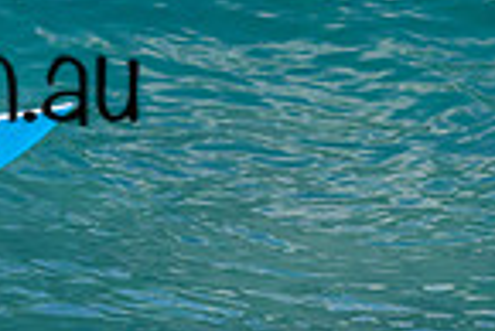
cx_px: -289
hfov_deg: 0.5
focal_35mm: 4043
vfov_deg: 0.3
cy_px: -18
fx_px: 55646
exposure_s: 1/2000
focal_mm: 800
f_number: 6.3
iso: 500
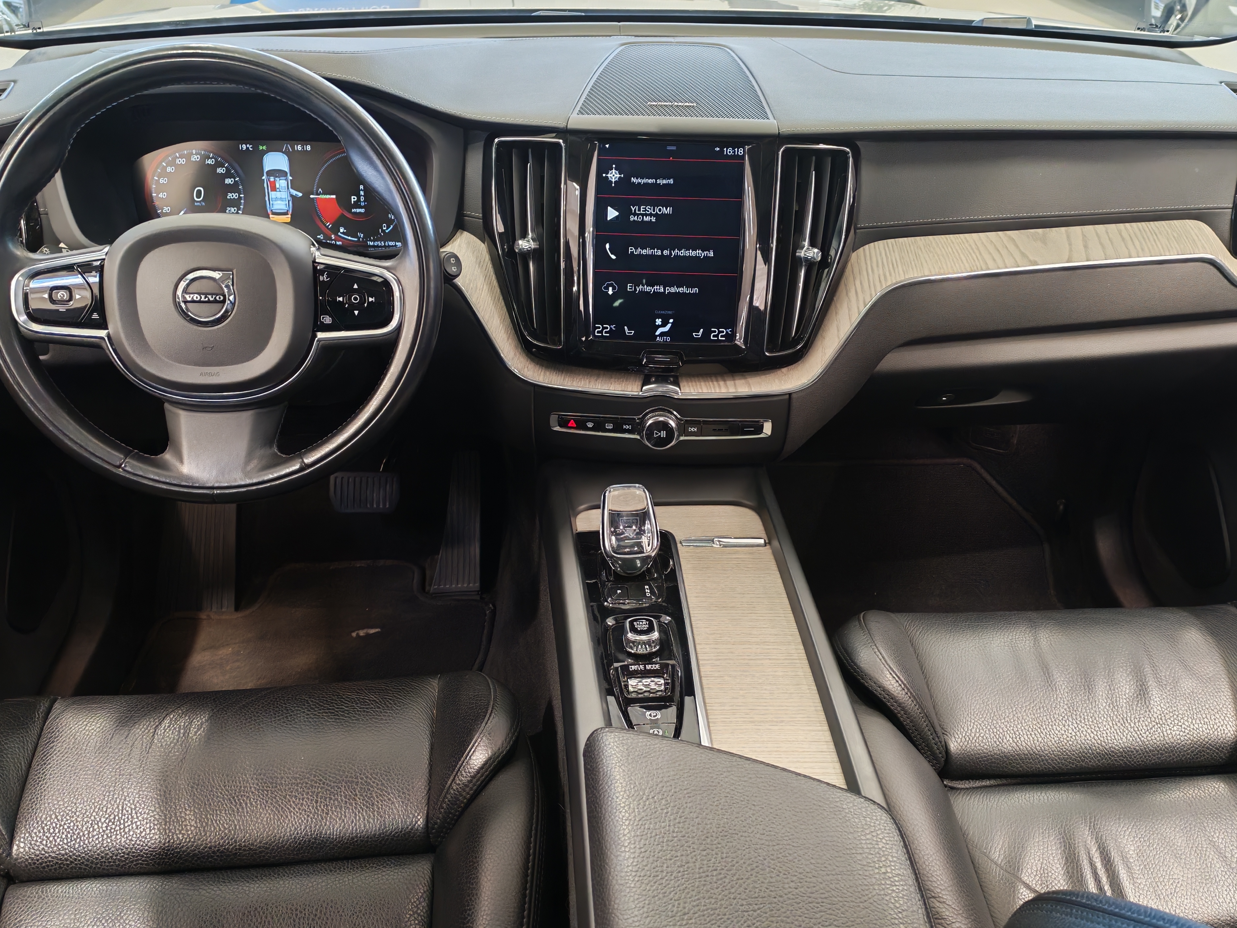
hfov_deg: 56.8
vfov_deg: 44.2
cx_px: 618
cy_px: 464
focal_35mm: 32
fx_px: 1144
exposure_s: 1/50
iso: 800
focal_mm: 6.12
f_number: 1.9
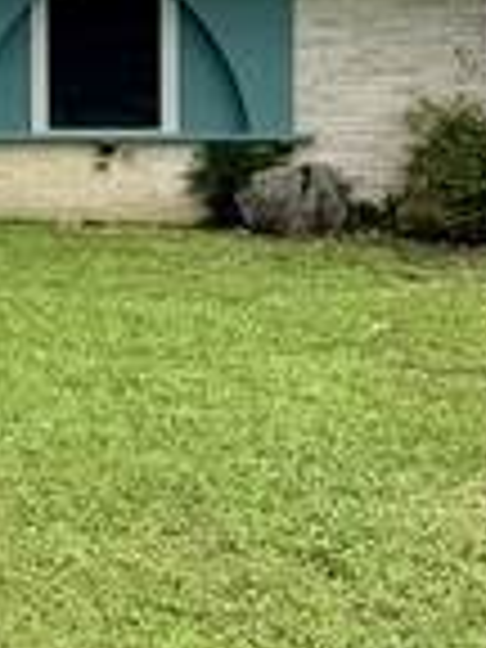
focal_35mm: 107
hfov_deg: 11.5
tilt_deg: -2.2
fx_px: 2003
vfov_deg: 18.1
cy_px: 50
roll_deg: +1.2
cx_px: -670
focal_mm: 6.76
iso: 80
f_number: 1.78
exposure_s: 1/8130
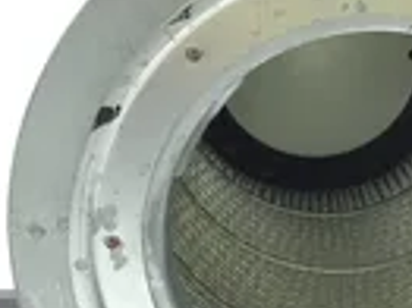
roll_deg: -0.1
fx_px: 1130
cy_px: 233
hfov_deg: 20.5
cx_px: 311
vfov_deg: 15.5
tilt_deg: -17.4
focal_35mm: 95
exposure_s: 1/40
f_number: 2.4
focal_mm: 3.3
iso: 25
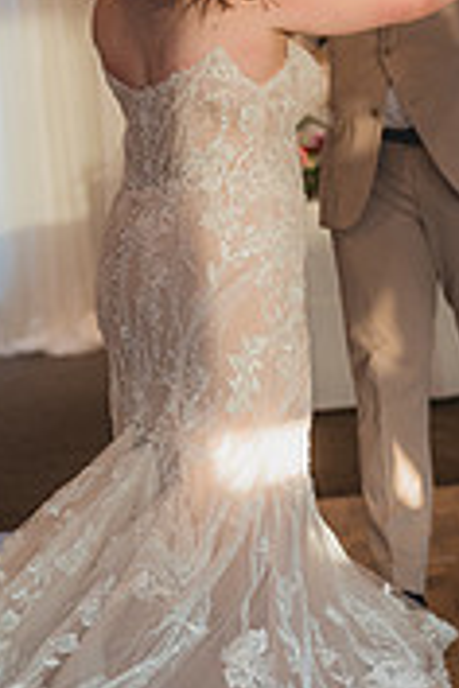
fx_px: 2429
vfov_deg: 16.1
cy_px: 229
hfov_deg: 10.7
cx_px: 401
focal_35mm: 127
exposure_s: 1/1250
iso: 1250
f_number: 1.8
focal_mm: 50
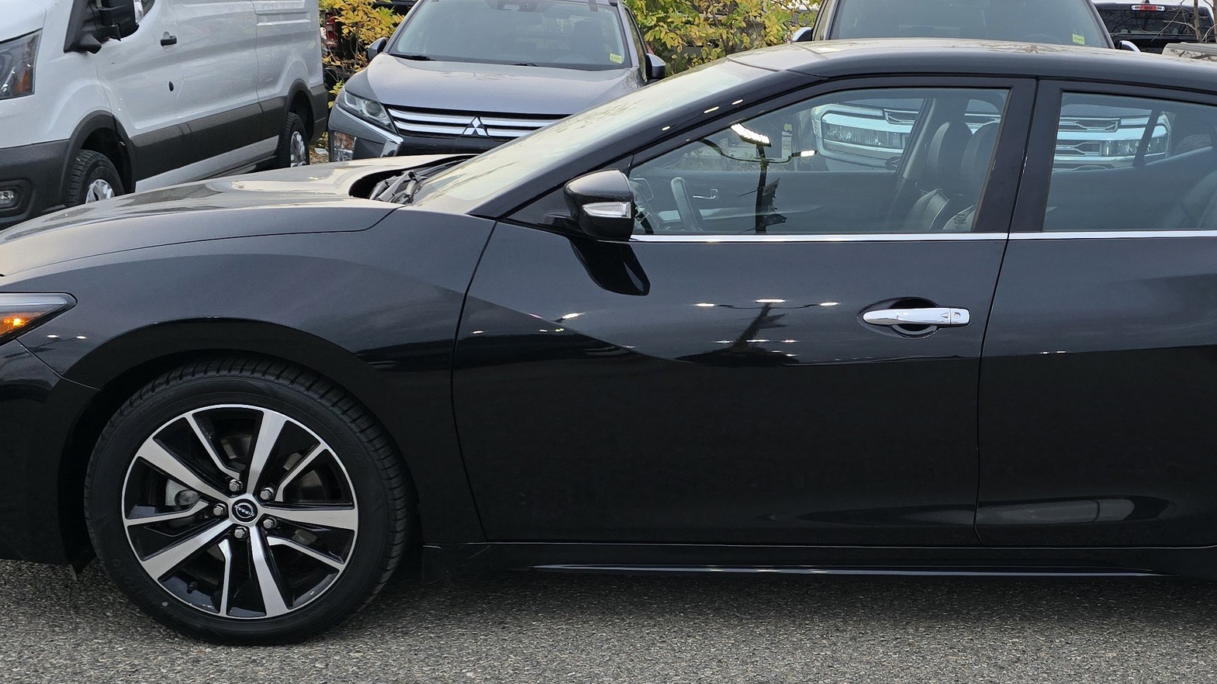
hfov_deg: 43.7
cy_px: 451
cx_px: 849
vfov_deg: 25.8
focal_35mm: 46
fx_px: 1484
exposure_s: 1/180
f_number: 1.7
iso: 50
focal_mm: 6.3
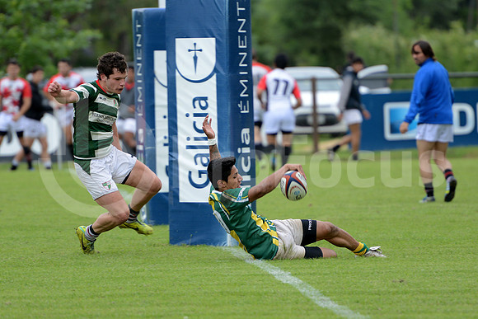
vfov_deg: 4.9
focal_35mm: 280
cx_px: 239
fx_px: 3718
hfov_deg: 7.4
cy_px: 160
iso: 400
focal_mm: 280
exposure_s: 1/640
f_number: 4
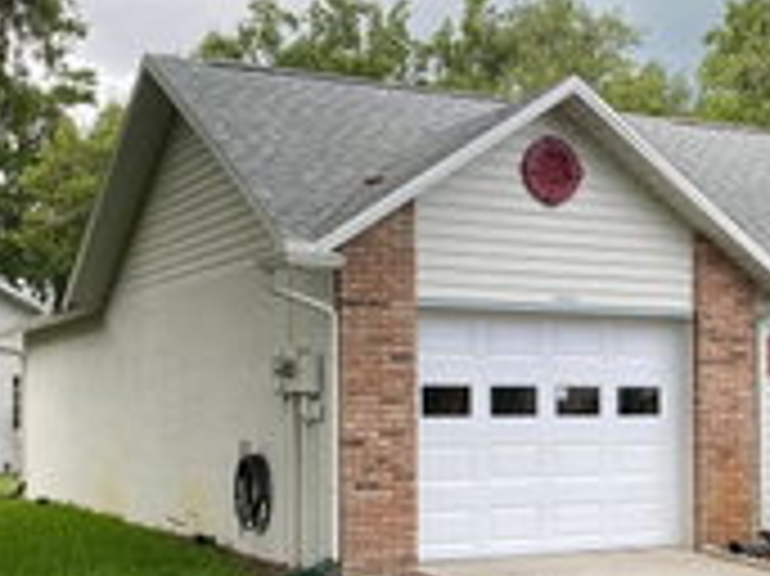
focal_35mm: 65
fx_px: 1445
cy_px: 428
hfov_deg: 28.9
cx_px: 660
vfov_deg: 22.4
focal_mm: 4.25
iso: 32
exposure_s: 1/513
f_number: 1.8
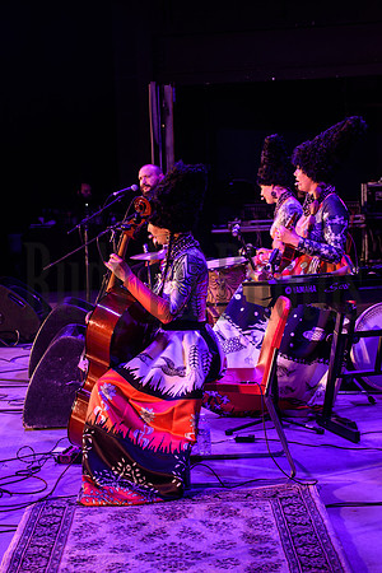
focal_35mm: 70
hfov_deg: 19.5
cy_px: 286
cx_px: 191
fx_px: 1114
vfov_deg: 28.8
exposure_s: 1/50
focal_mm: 70
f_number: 8
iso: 800
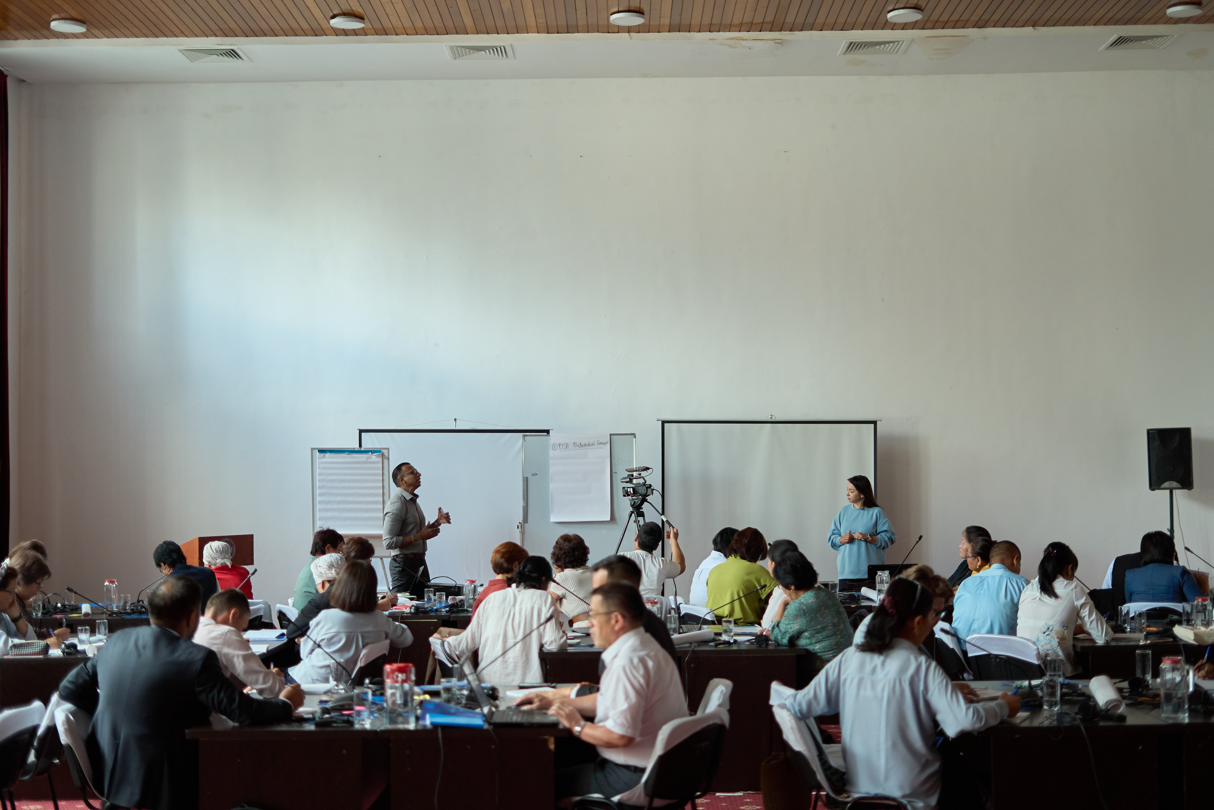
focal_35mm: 50
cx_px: 607
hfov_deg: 39.6
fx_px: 1686
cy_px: 405
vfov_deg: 27.0
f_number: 2
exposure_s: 1/125
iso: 640
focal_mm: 50
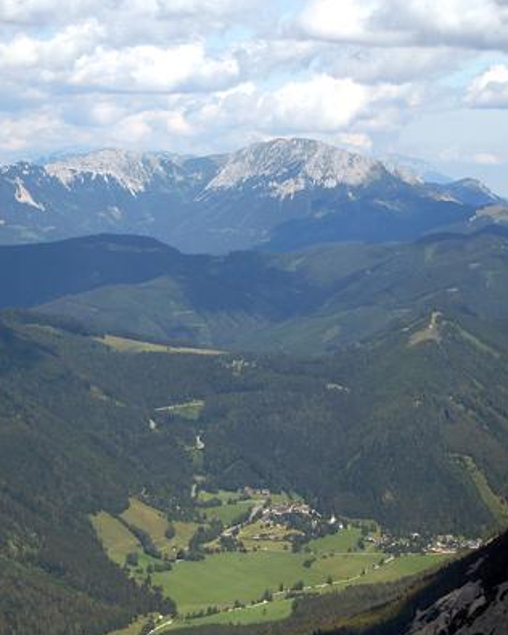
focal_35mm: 118
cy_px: 317
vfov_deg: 16.3
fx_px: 2212
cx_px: 186
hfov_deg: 13.1
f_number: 8
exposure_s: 1/250
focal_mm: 55
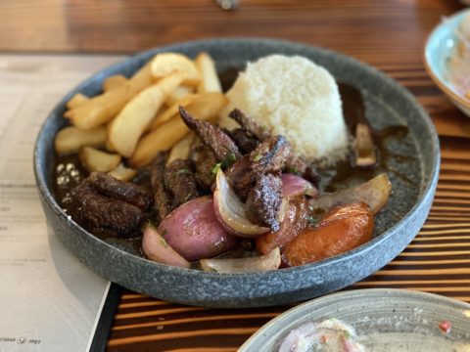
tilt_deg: -38.9
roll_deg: +3.8
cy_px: 176
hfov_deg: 36.8
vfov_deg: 28.0
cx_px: 235
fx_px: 706
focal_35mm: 52
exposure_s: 1/40
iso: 400
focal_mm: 6
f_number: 2
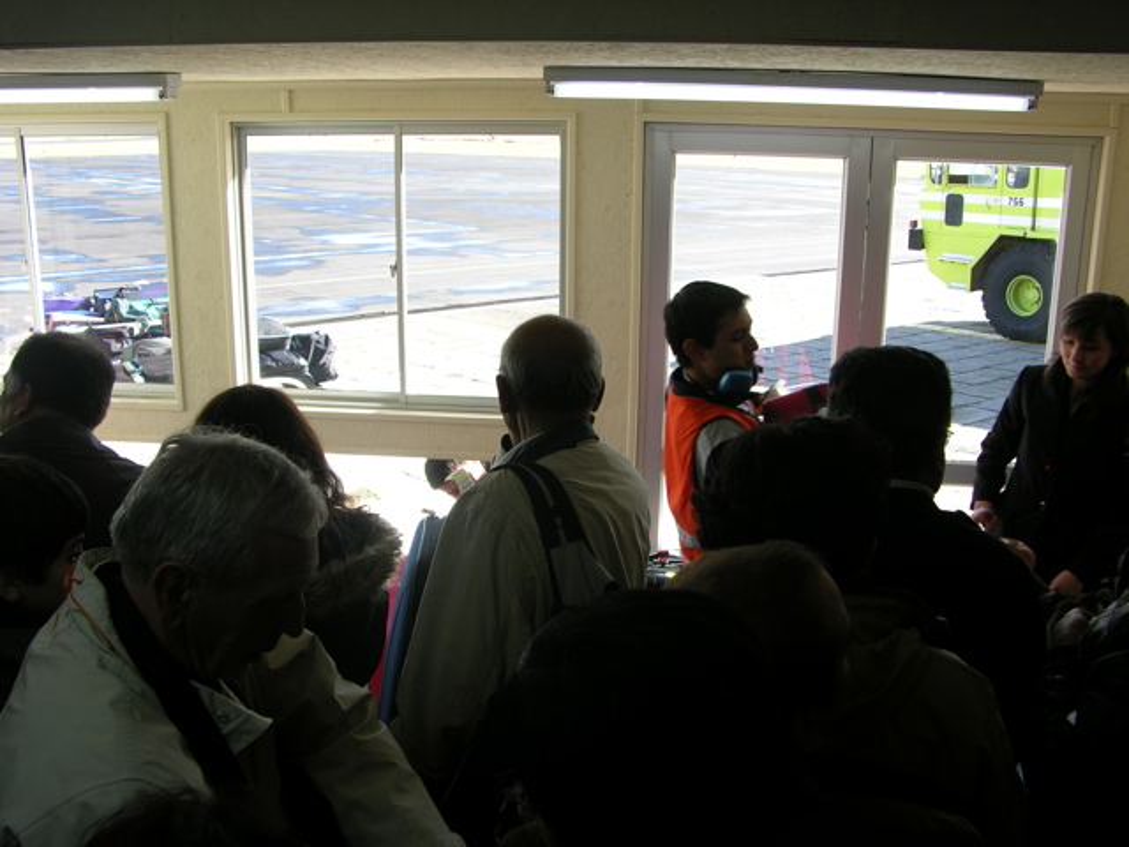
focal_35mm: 35
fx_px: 1142
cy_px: 424
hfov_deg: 52.6
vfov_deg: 40.7
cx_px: 564
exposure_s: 1/75.5
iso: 50
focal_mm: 8.9
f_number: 3.5
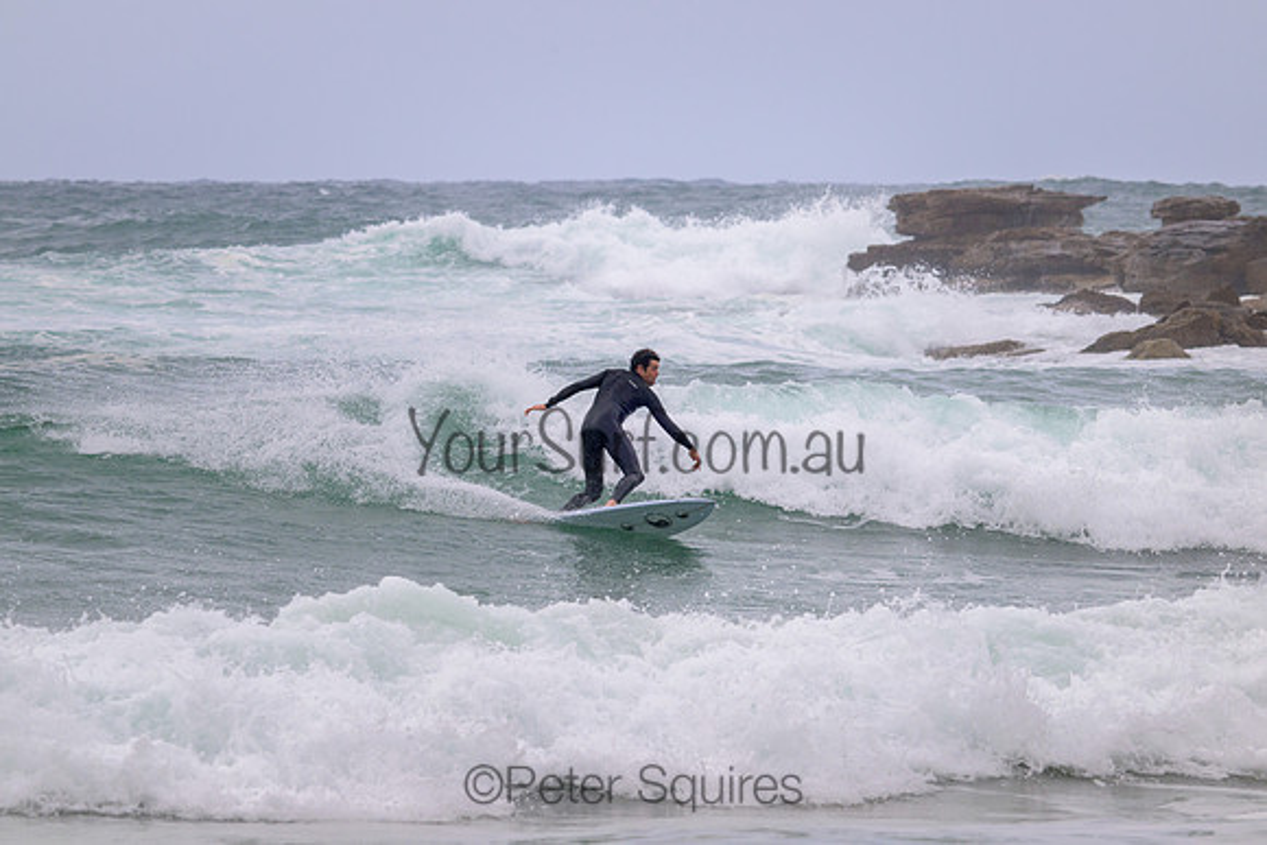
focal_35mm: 383
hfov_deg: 5.4
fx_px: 13483
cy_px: 422
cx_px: 634
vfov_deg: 3.6
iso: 560
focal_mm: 380
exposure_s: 1/1250
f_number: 11
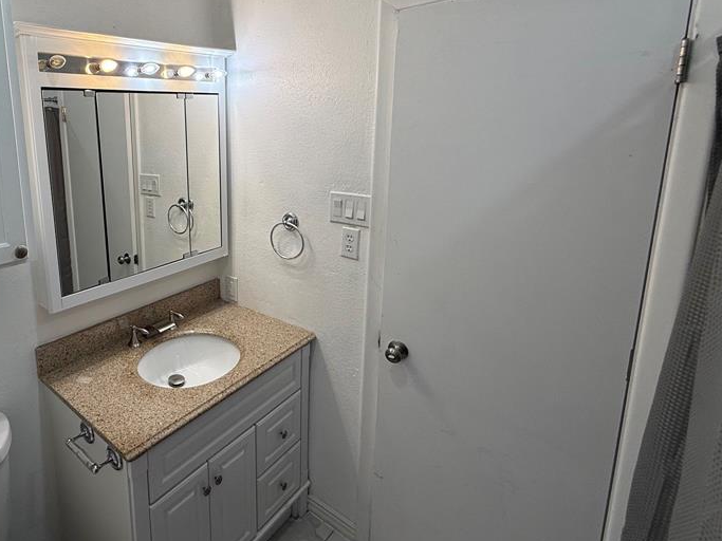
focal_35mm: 21
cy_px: 207
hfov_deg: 73.9
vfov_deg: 62.7
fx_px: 438
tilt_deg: -9.3
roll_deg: +1.4
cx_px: 189
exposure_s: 1/141
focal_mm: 2.22
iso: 64
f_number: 2.2
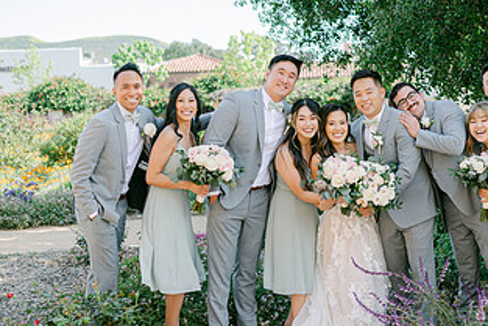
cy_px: 198
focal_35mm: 68
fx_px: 922
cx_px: 363
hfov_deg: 29.2
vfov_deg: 20.0
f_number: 2
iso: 100
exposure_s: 1/1250
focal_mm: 35
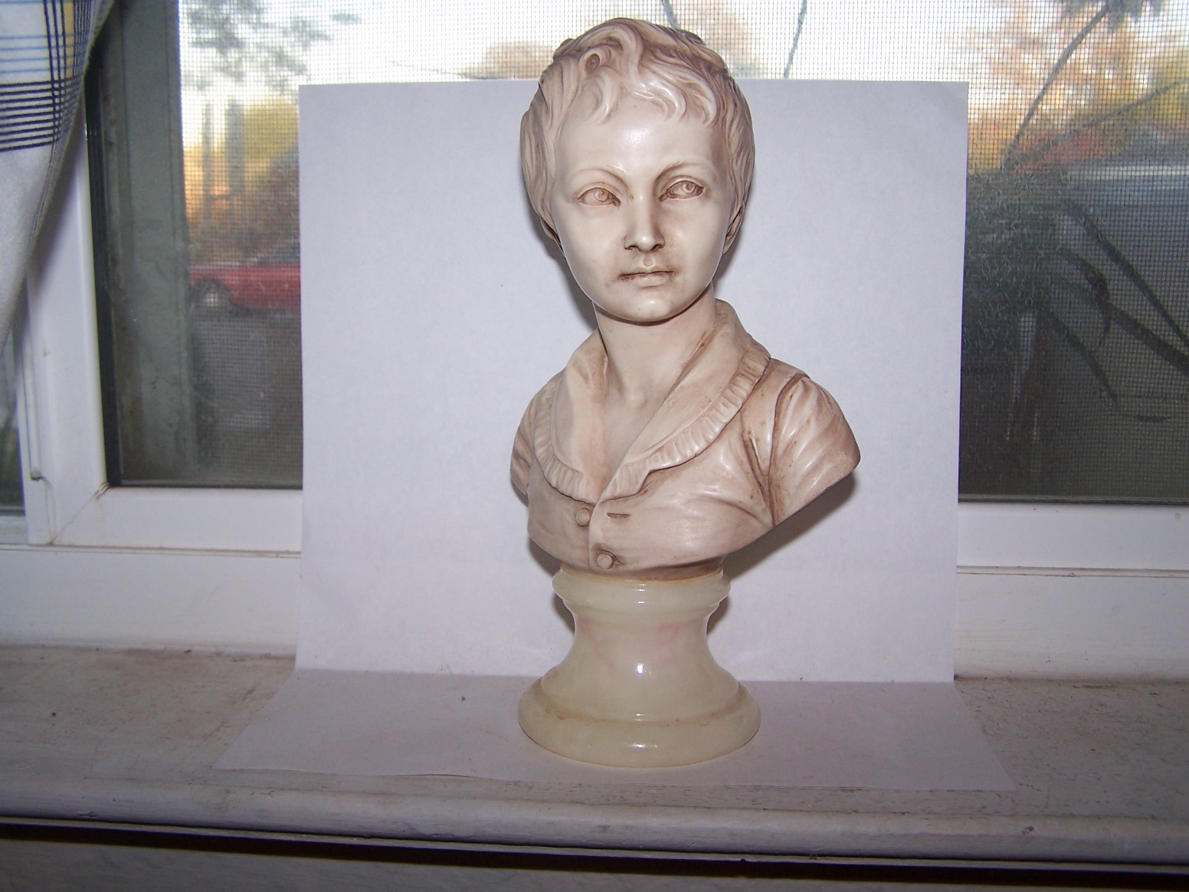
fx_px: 1305
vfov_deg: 37.7
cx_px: 594
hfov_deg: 49.0
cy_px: 446
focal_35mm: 38
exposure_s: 1/60
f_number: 2.8
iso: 80
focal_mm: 6.3
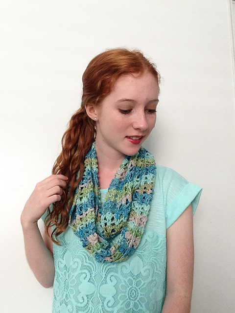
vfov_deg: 55.4
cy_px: 156
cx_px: 118
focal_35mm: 33
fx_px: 299
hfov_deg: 42.9
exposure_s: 1/30
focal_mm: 2.15
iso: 200
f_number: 2.4
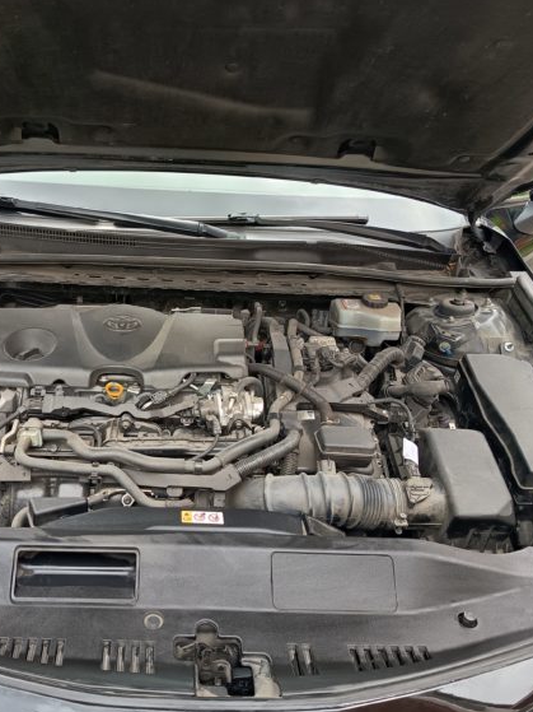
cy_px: 352
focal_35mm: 33
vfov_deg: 55.4
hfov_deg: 42.4
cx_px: 184
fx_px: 678
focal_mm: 5.27
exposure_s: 1/100
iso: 136
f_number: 1.7
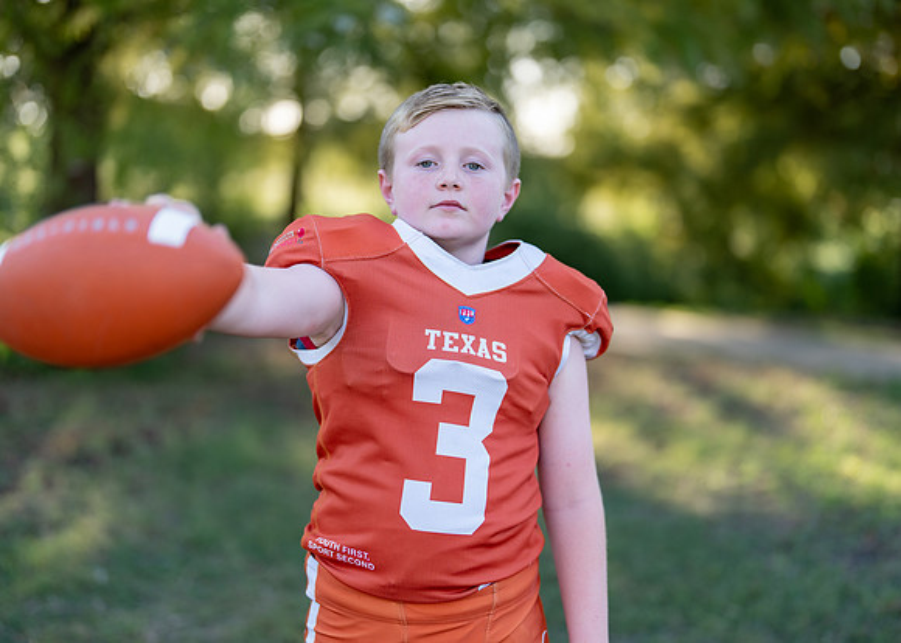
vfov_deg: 27.0
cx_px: 450
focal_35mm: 52
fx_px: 1340
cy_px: 322
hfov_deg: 37.2
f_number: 1.2
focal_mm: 50
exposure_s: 1/1250
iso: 100
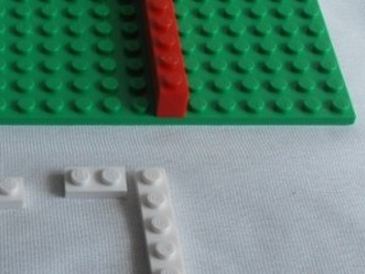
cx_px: -34
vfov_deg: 13.4
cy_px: 121
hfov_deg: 17.3
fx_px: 1159
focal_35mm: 110
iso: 80
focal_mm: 6.61
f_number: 3.9
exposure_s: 1/100
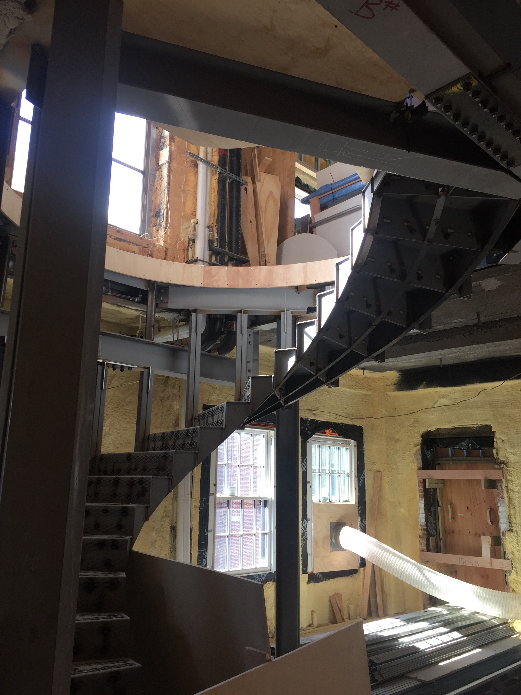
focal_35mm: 29
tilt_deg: +14.2
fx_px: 582
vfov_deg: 61.7
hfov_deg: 48.2
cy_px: 348
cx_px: 260
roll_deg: -0.6
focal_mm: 4.15
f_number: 2.2
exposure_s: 1/60
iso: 40
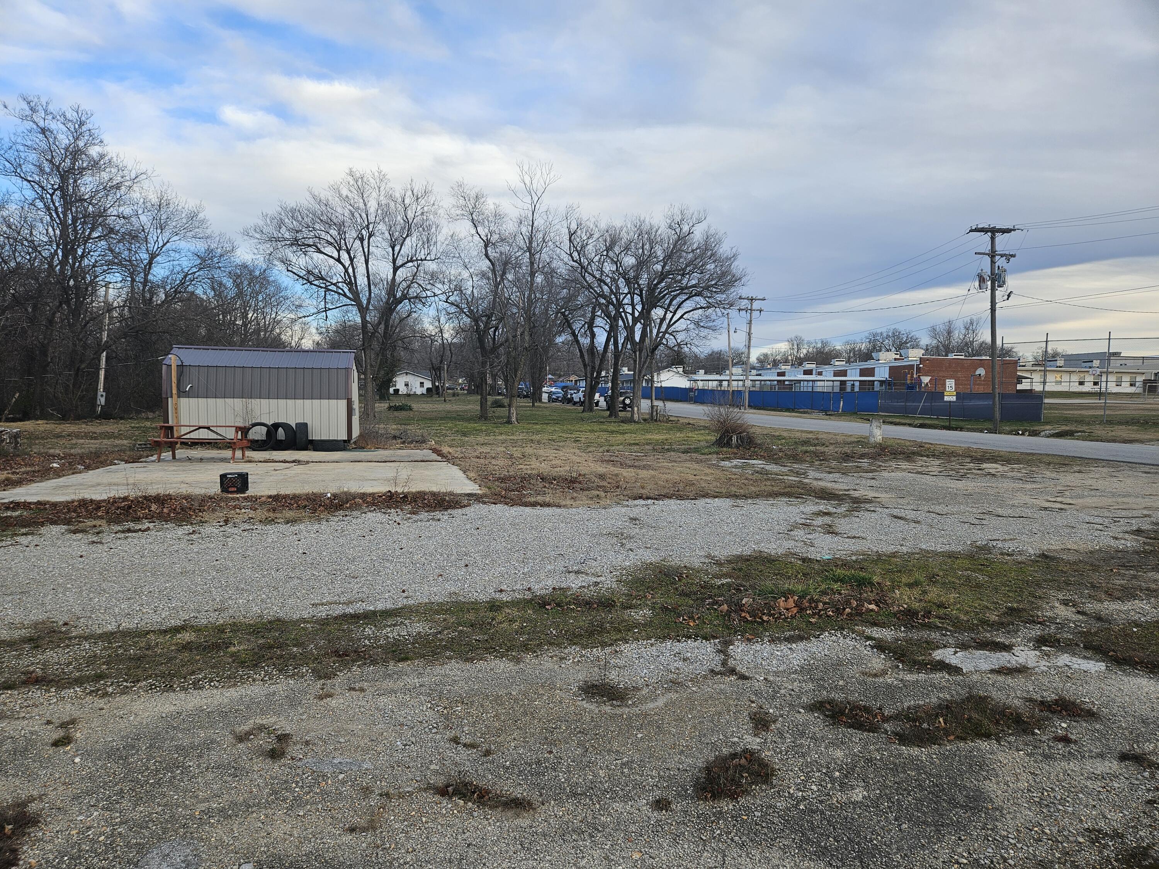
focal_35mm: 23
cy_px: 434
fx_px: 770
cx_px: 580
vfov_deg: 58.9
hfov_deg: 73.9
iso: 25
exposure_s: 1/266
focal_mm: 5.4
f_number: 1.8
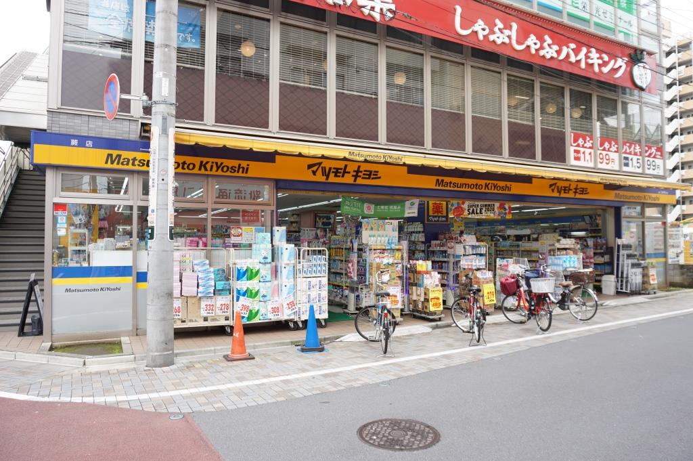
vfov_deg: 53.1
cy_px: 230
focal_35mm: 24
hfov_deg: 73.8
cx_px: 346
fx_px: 462
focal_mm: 16
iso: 100
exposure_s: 1/80
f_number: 5.6
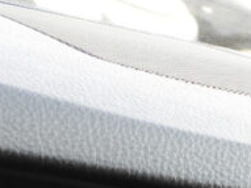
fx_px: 1188
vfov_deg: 8.7
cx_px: 264
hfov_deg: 11.9
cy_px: 342
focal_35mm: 164
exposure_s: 1/80
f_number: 3.2
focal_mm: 7.9
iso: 100
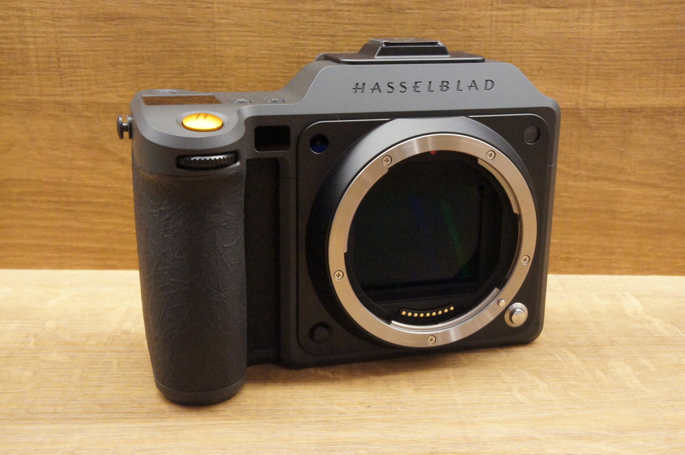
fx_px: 827
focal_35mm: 44
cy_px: 228
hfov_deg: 45.0
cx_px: 342
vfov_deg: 30.8
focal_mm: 29
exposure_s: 1/60
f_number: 14
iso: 6400
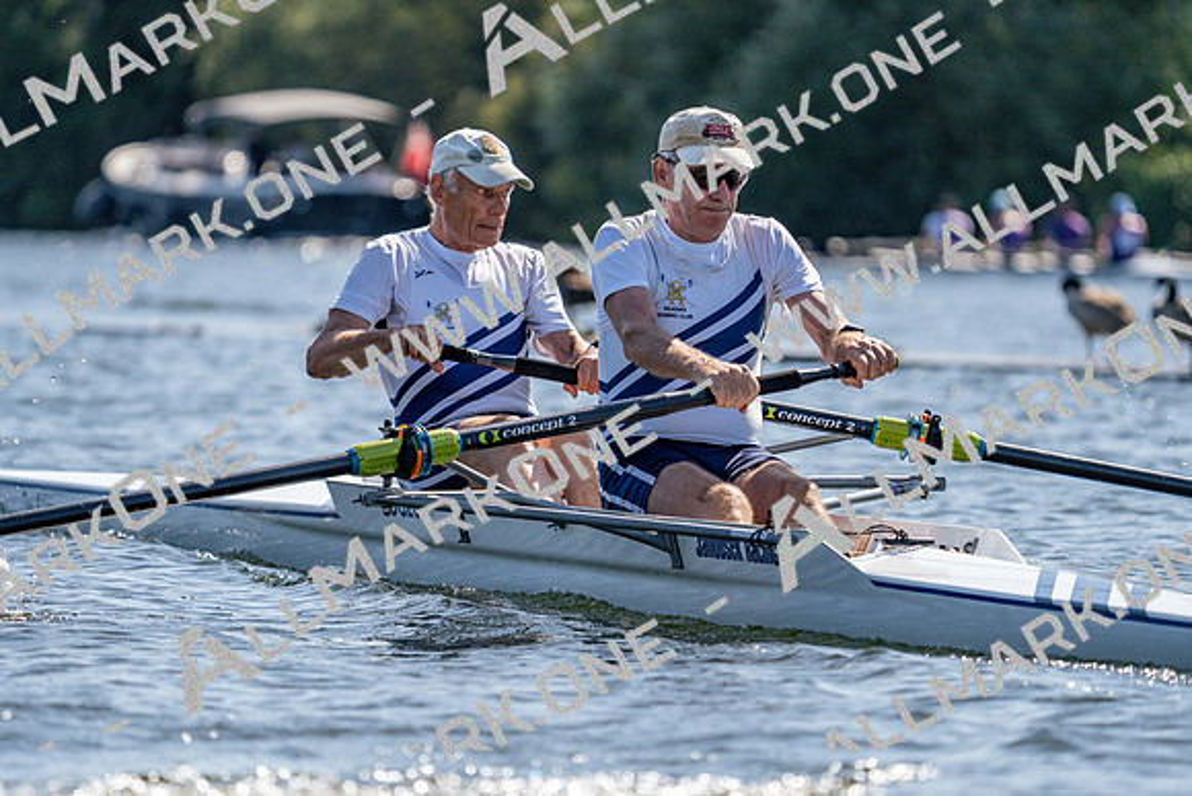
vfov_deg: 3.9
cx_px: 596
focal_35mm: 356
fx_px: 11790
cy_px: 398
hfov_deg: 5.8
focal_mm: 356
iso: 320
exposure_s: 1/2000
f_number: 6.3
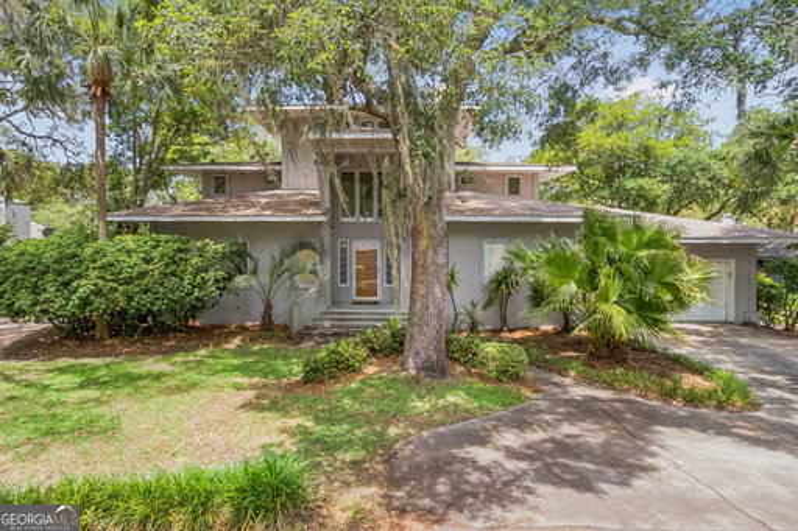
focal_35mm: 22
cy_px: 266
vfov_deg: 57.2
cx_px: 399
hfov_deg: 78.6
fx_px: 487
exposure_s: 1/320
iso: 110
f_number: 2.8
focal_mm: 8.38
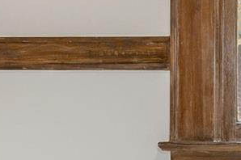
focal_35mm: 117
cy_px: 145
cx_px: 235
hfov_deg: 17.2
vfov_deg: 11.6
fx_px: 782
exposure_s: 1/80
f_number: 7.1
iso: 320
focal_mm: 17
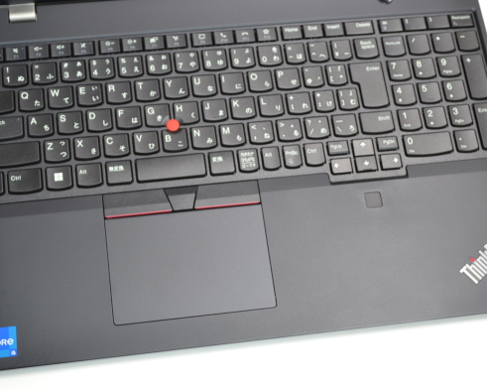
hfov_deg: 28.7
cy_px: 185
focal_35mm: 66
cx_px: 259
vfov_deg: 23.2
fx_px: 951
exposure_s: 1/3
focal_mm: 36
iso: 100
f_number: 5
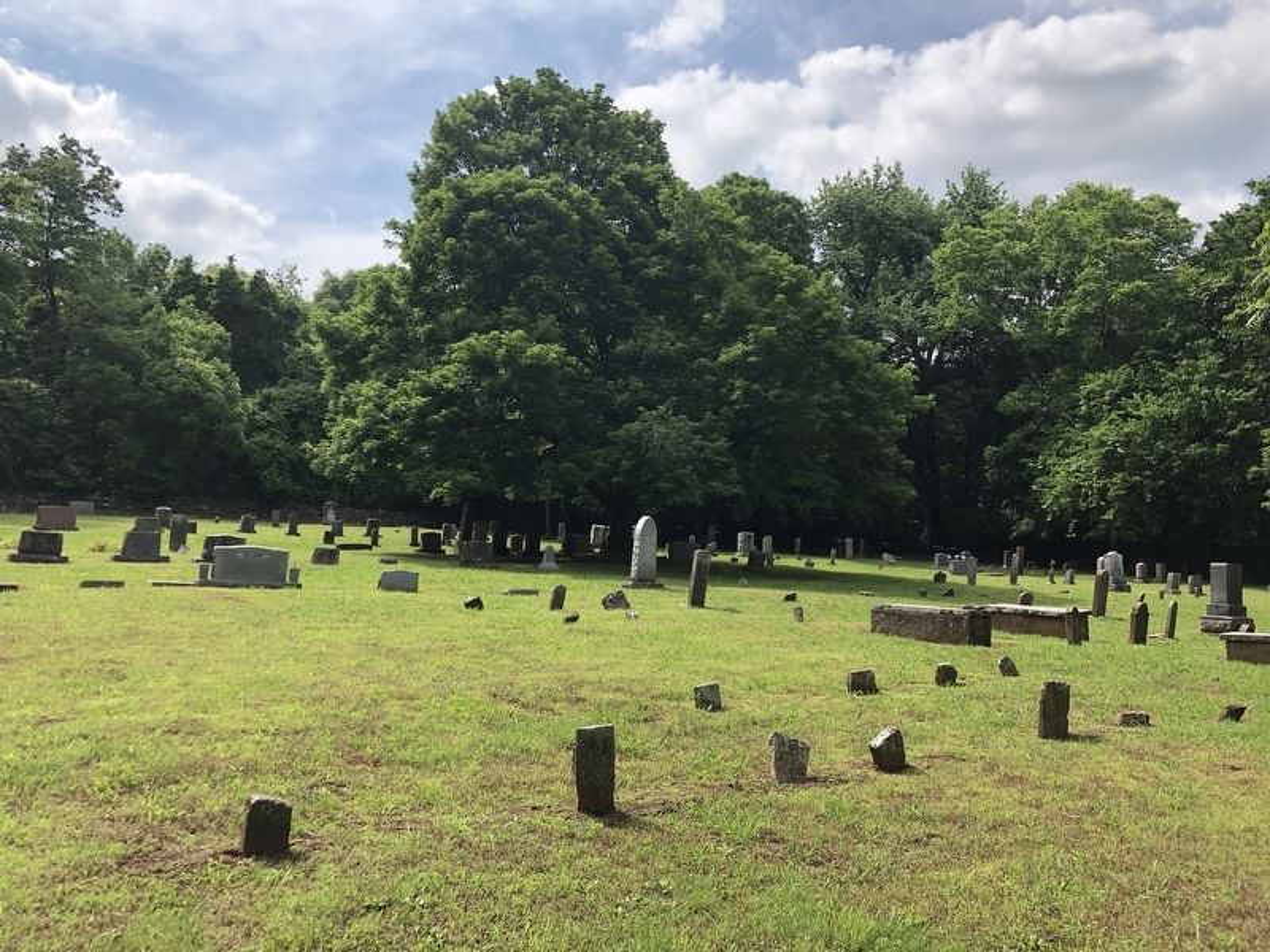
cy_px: 476
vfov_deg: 49.7
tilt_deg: +5.5
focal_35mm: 28
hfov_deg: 63.4
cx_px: 635
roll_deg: -1.6
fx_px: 1027
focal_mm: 4
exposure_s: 1/1389
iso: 20
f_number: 1.8
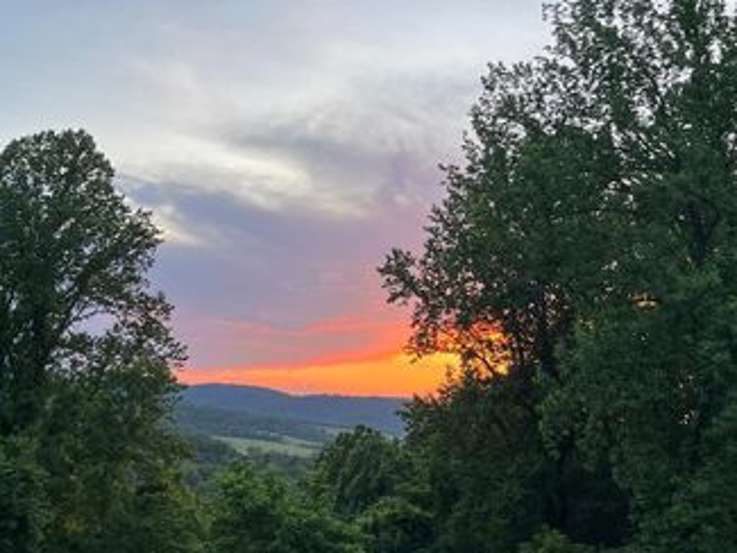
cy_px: 341
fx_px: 852
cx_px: 293
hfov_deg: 46.5
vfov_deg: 35.8
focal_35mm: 40
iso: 80
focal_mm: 5.1
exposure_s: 1/121
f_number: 1.6
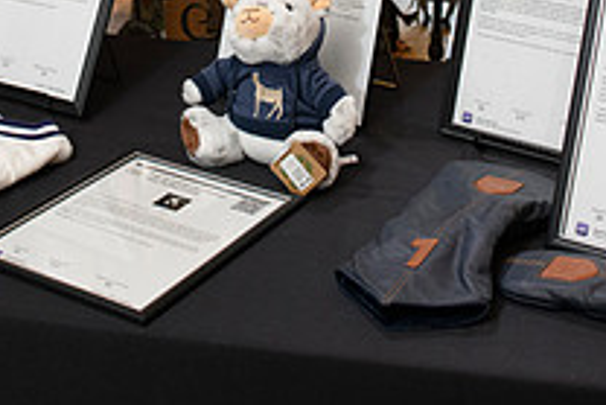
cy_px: -141
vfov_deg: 16.4
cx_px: 204
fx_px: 1314
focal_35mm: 78
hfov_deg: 25.8
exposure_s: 1/80
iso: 3200
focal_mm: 28
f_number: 6.3
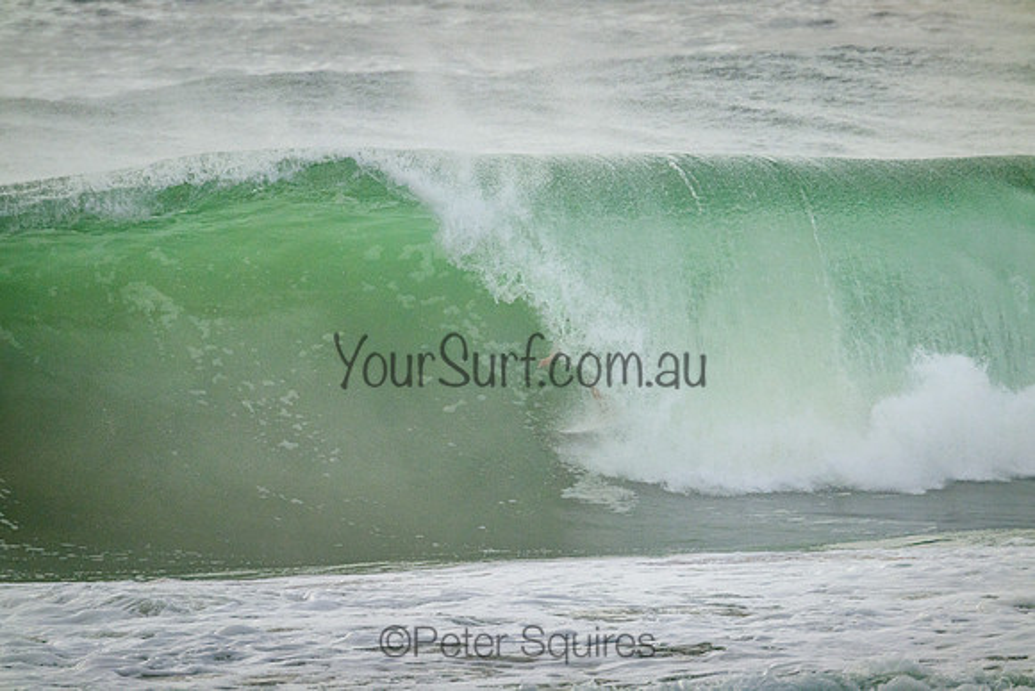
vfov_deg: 1.7
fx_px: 23004
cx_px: 518
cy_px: 346
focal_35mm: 800
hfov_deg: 2.6
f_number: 11
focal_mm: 800
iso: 2000
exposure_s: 1/2500
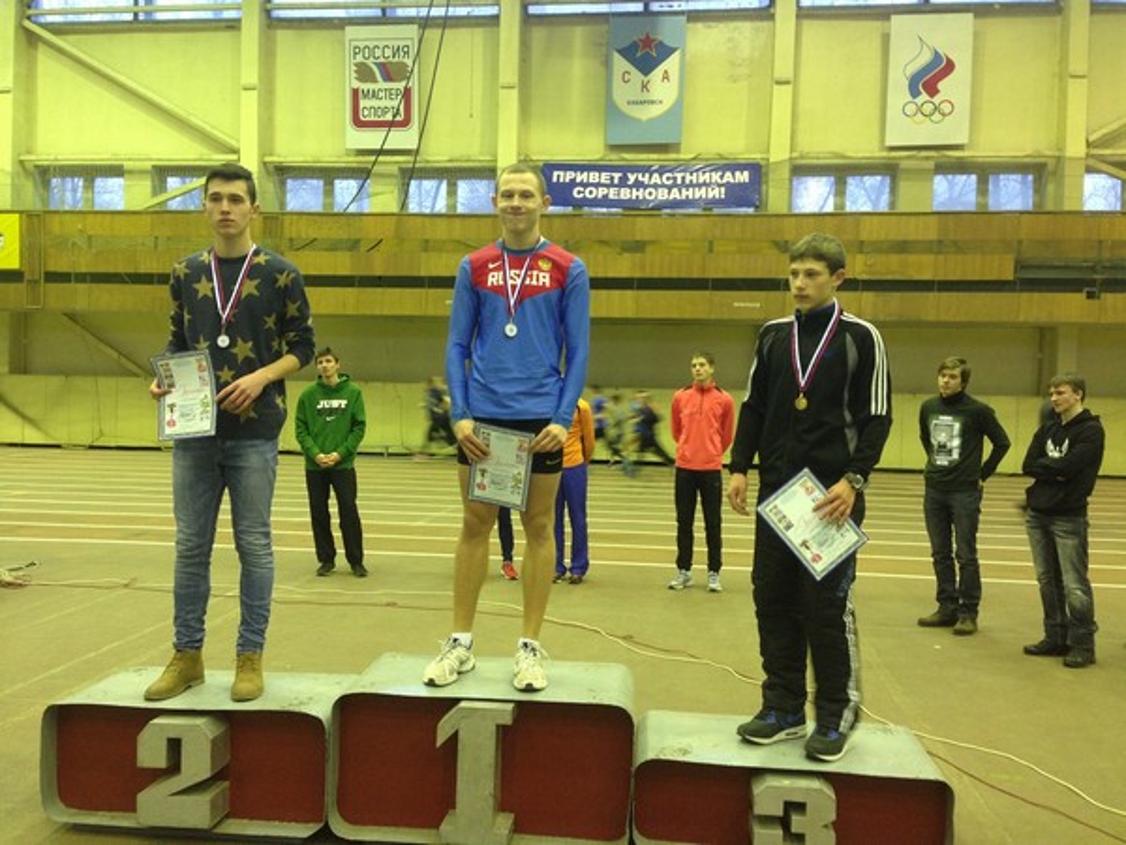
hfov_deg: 55.4
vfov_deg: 42.9
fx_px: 1073
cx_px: 563
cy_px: 422
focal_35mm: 33
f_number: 2.4
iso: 125
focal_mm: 4.13
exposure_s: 1/20
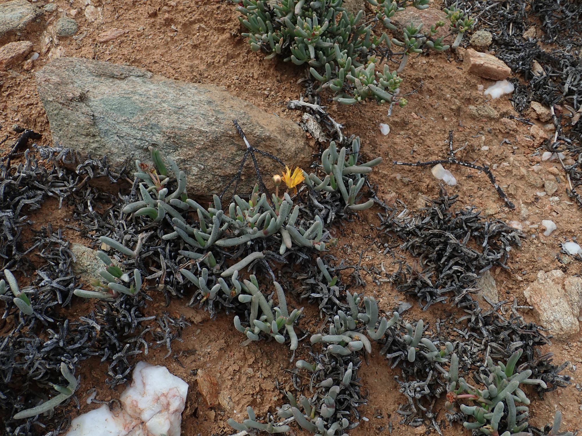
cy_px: 218
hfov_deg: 60.0
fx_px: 504
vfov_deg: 46.8
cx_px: 291
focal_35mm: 30
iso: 100
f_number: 3.2
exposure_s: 1/640
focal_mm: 5.5
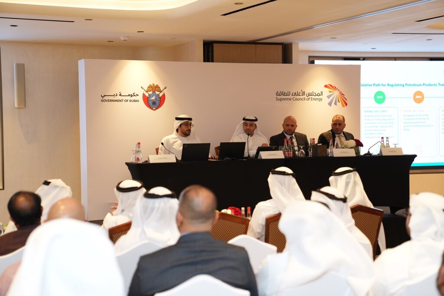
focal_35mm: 67
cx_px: 222
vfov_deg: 20.3
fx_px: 826
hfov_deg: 30.1
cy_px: 148
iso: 1000
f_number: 2.8
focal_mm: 67
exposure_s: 1/160
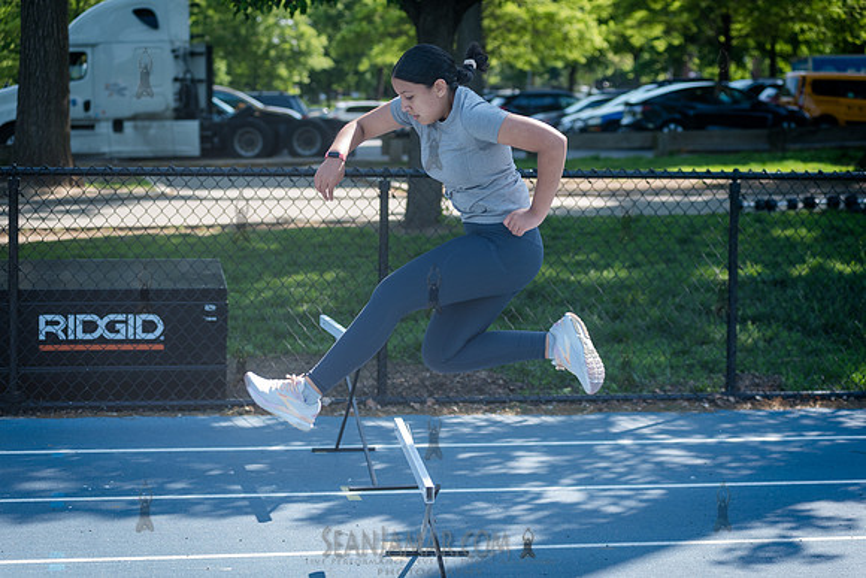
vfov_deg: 17.1
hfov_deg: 25.4
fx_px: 1925
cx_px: 433
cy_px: 289
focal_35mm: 80
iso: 400
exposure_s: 1/640
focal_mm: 80
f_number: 4
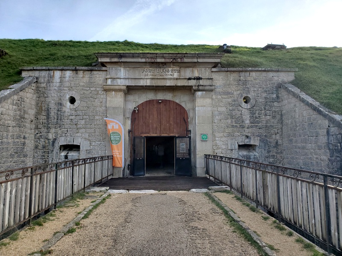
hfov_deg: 67.3
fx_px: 257
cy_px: 128
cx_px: 171
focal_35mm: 26
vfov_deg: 53.1
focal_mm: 4.3
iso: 50
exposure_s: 1/1002
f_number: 2.4
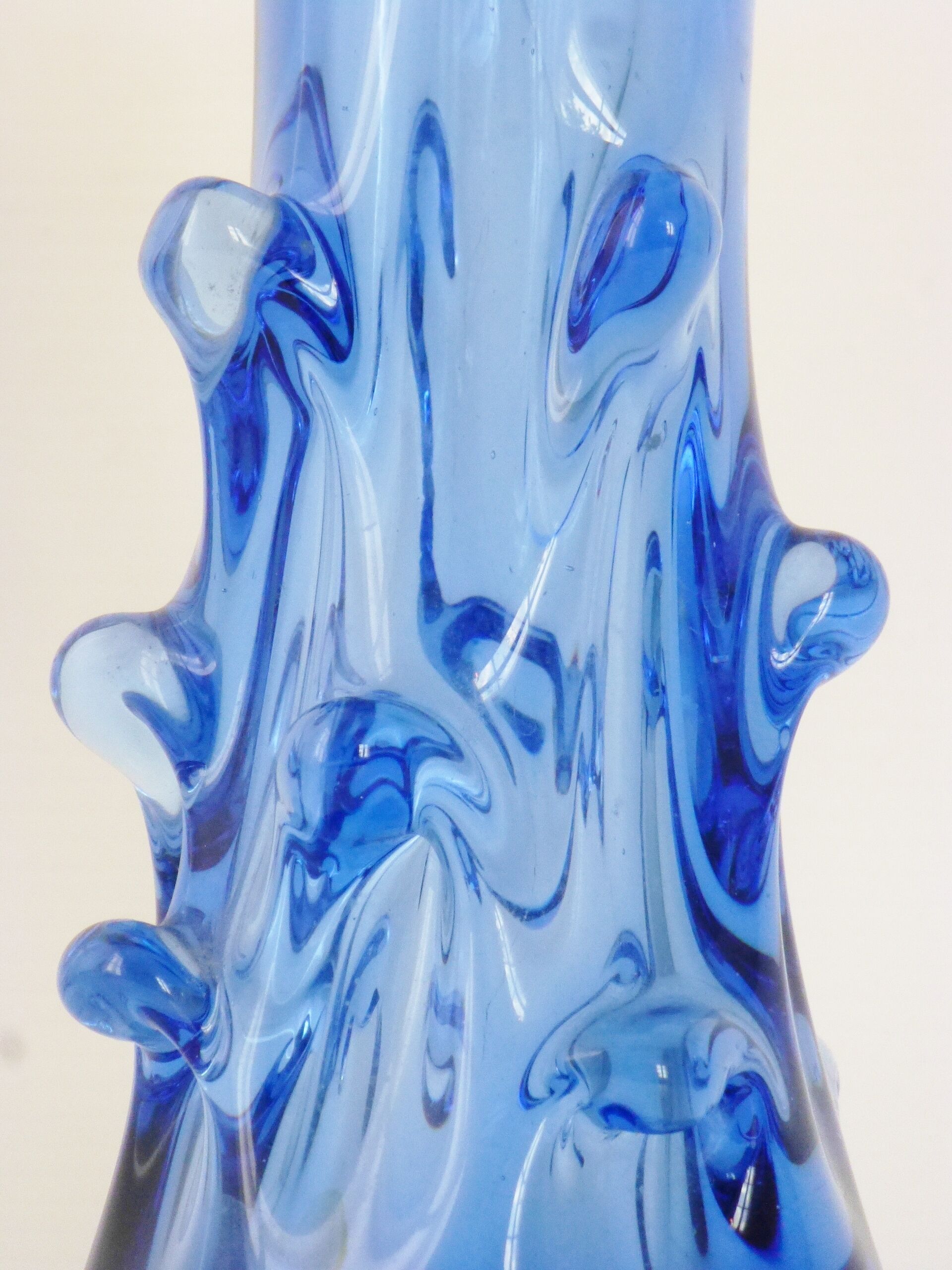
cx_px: 476
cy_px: 635
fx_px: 16721
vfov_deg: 4.3
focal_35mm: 456
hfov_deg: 3.3
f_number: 6.3
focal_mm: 81.7
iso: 800
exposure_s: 1/125
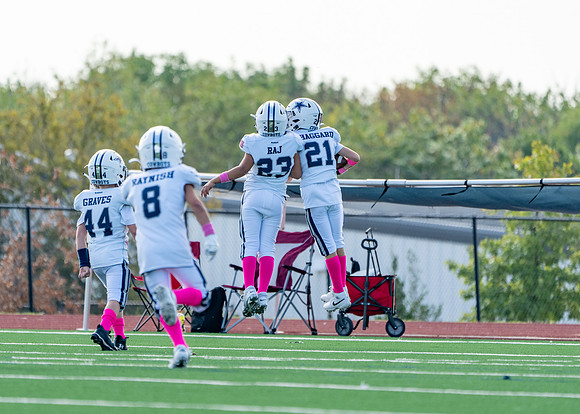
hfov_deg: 3.9
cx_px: 251
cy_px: 226
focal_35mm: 522
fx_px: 8604
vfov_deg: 2.8
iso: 500
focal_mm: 400
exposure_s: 1/1250
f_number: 5.6
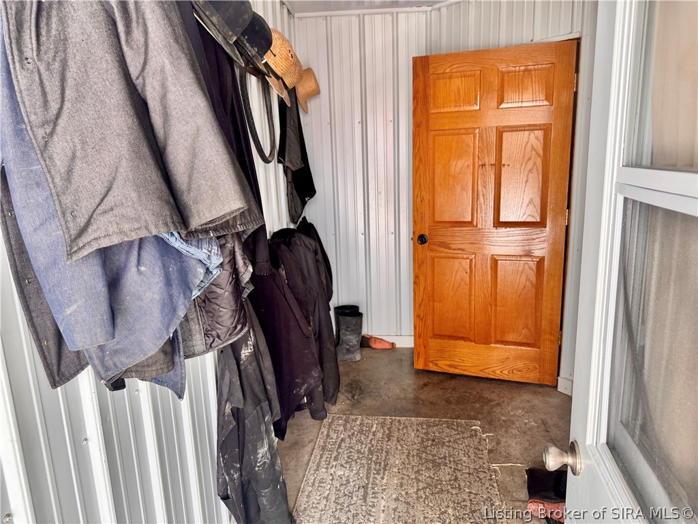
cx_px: 349
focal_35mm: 24
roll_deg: +2.1
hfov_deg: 71.6
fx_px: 484
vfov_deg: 56.8
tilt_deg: -12.4
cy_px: 262
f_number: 1.78
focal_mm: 6.76
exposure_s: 1/60
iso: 250
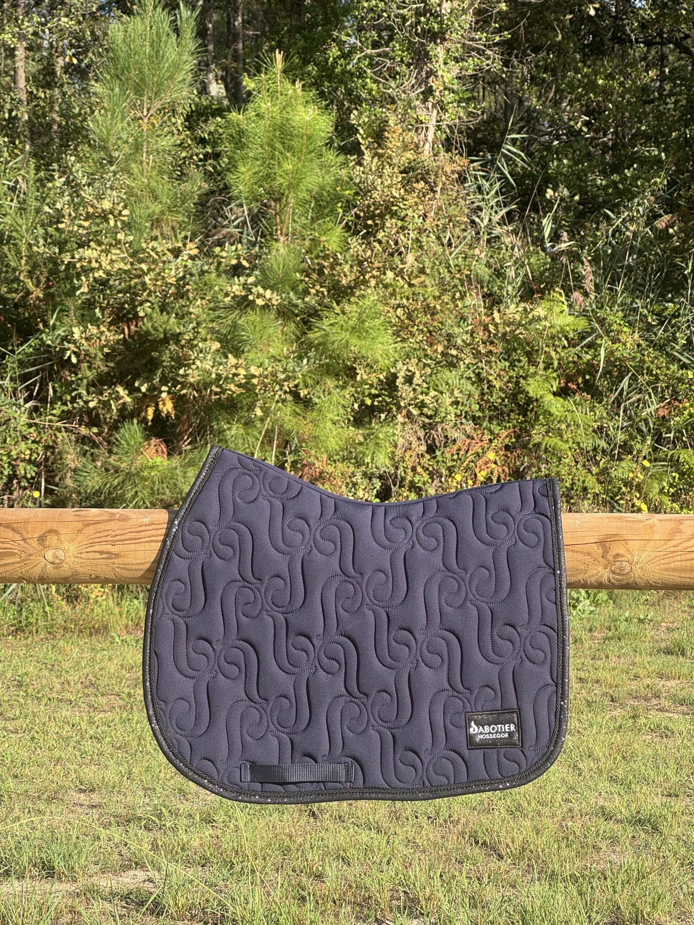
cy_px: 462
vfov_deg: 25.3
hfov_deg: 19.1
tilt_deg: -1.4
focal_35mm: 77
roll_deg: -1.0
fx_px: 2058
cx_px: 347
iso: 25
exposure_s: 1/306
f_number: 2.8
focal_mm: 9
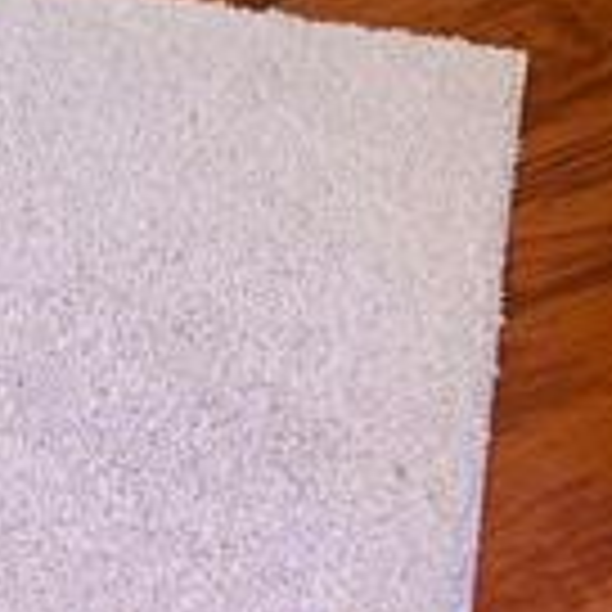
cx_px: -76
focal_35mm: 130
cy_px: -909
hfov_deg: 13.1
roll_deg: +2.2
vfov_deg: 11.1
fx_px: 2600
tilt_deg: -13.9
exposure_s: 1/60
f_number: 1.6
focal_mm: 5.96
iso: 160
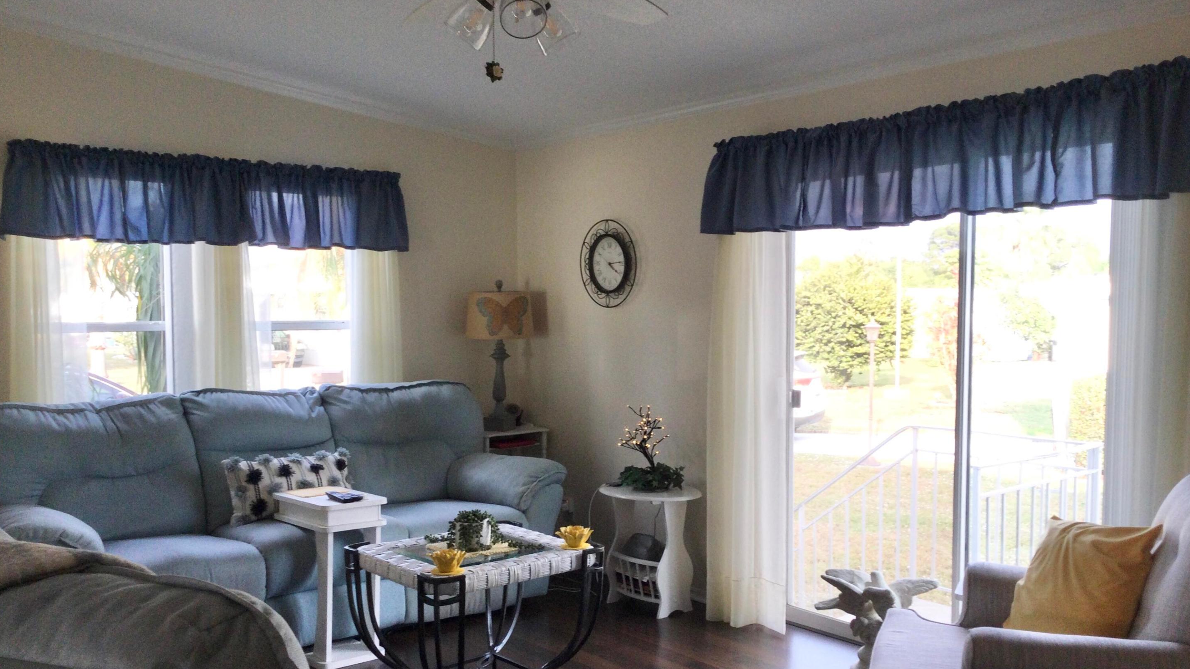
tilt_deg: -3.8
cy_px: 355
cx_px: 595
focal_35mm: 34
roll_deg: -1.9
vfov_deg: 34.6
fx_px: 1073
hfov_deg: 58.0
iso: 32
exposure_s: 1/60
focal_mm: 3.3
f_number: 2.4
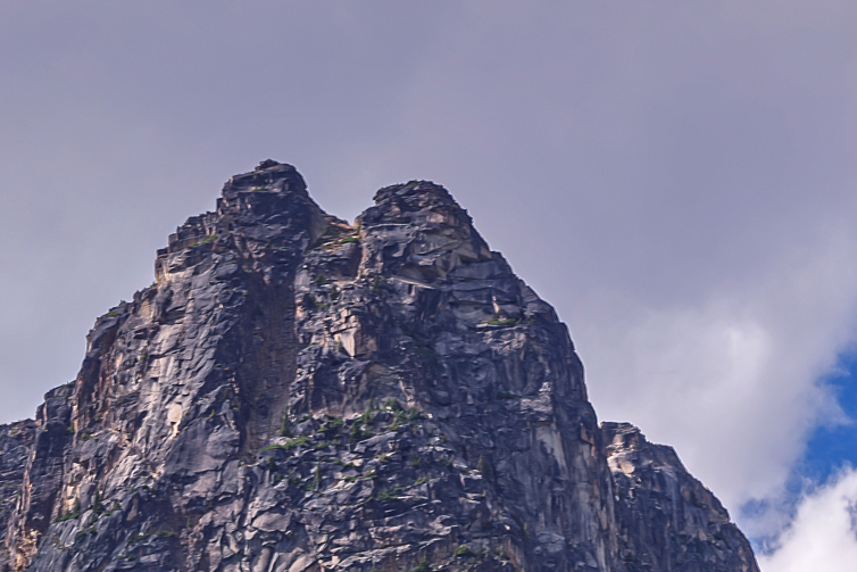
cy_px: 936
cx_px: 269
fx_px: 6714
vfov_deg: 4.8
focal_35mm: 282
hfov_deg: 7.3
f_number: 11
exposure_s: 1/500
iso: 64
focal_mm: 85
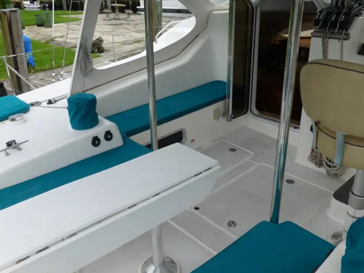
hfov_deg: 58.3
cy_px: 123
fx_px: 326
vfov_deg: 45.4
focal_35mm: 31
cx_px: 173
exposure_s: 1/250
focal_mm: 4.3
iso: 100
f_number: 4
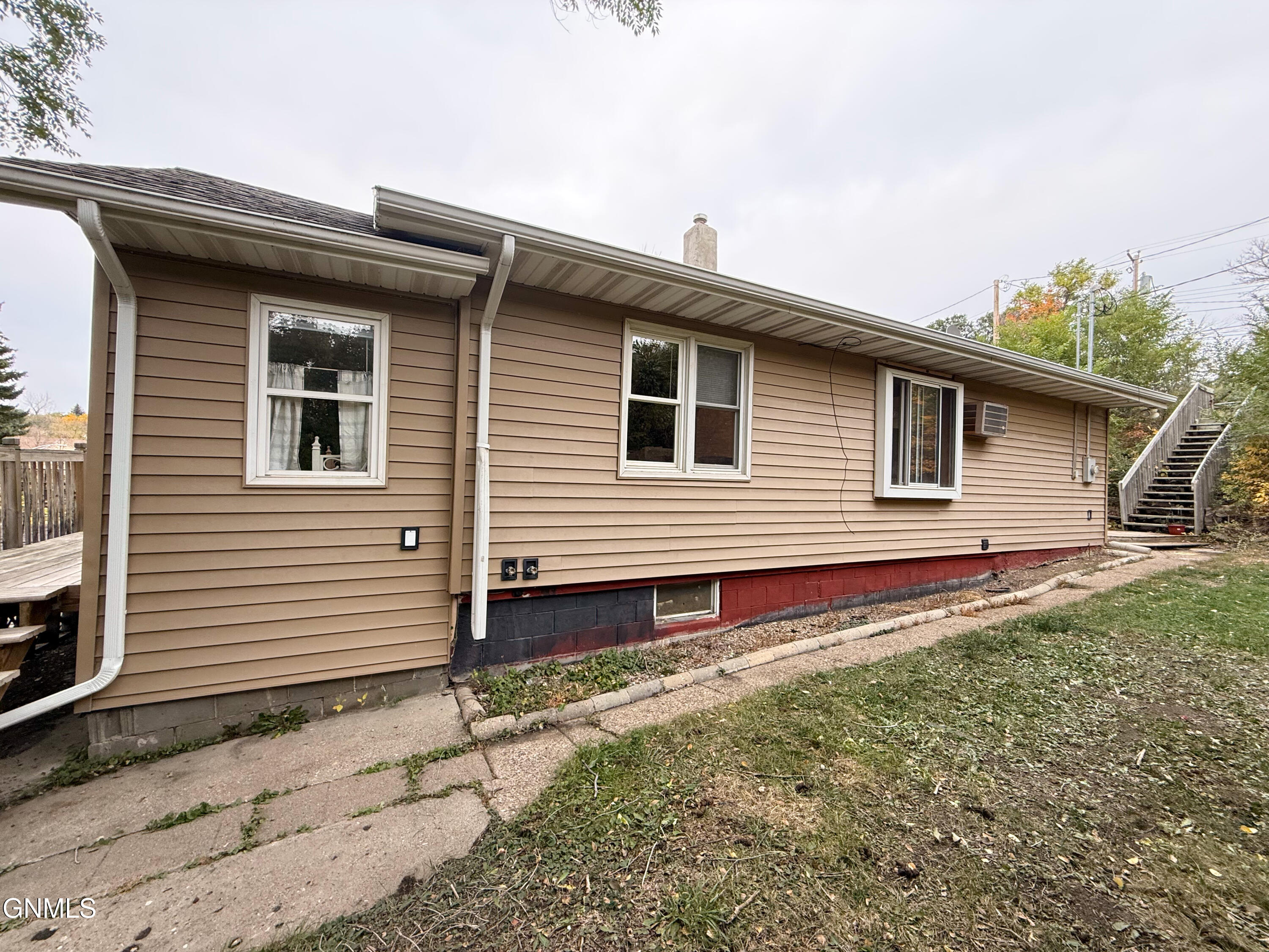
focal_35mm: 14
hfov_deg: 102.1
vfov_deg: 85.7
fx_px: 513
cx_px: 634
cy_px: 476
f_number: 2.2
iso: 100
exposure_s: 1/99
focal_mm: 2.22
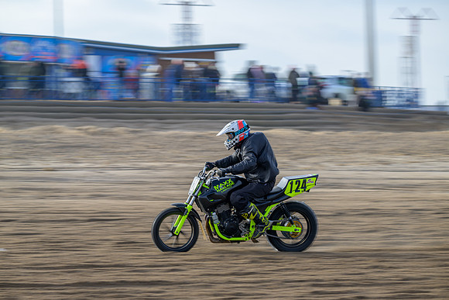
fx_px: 2245
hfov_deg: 11.4
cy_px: 150
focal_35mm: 180
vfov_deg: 7.6
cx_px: 224
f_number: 8
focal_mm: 180
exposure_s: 1/100
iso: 100
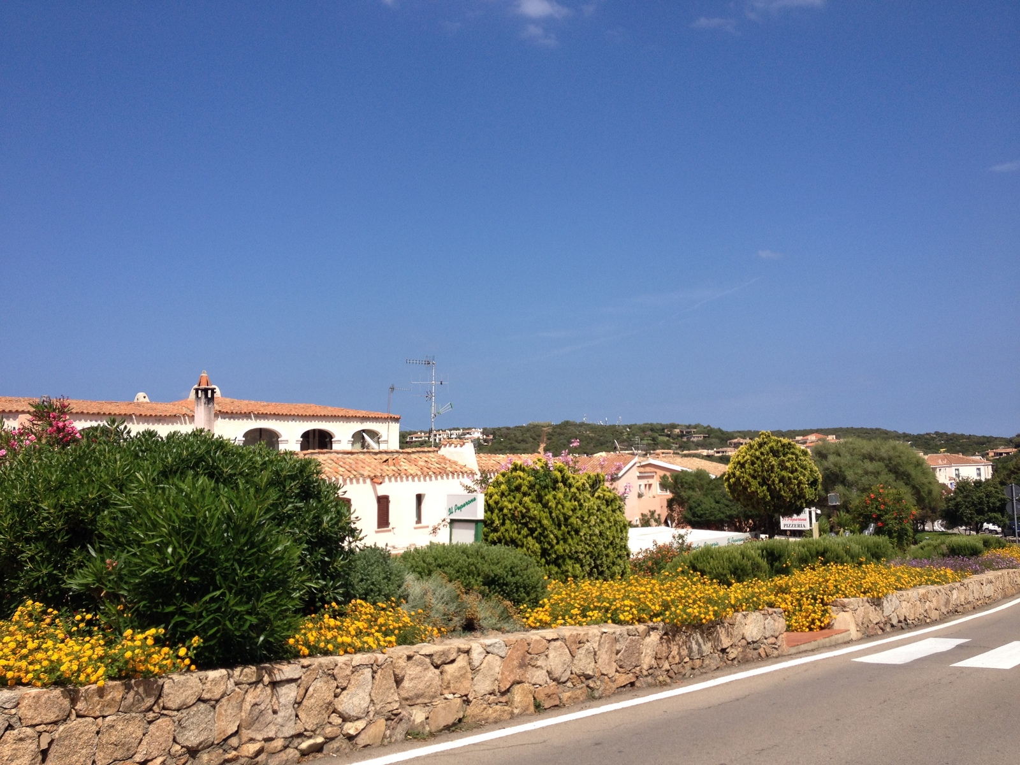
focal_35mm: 35
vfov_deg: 40.7
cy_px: 382
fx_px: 1031
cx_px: 510
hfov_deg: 52.6
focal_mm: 4.28
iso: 50
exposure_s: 1/1905
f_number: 2.4
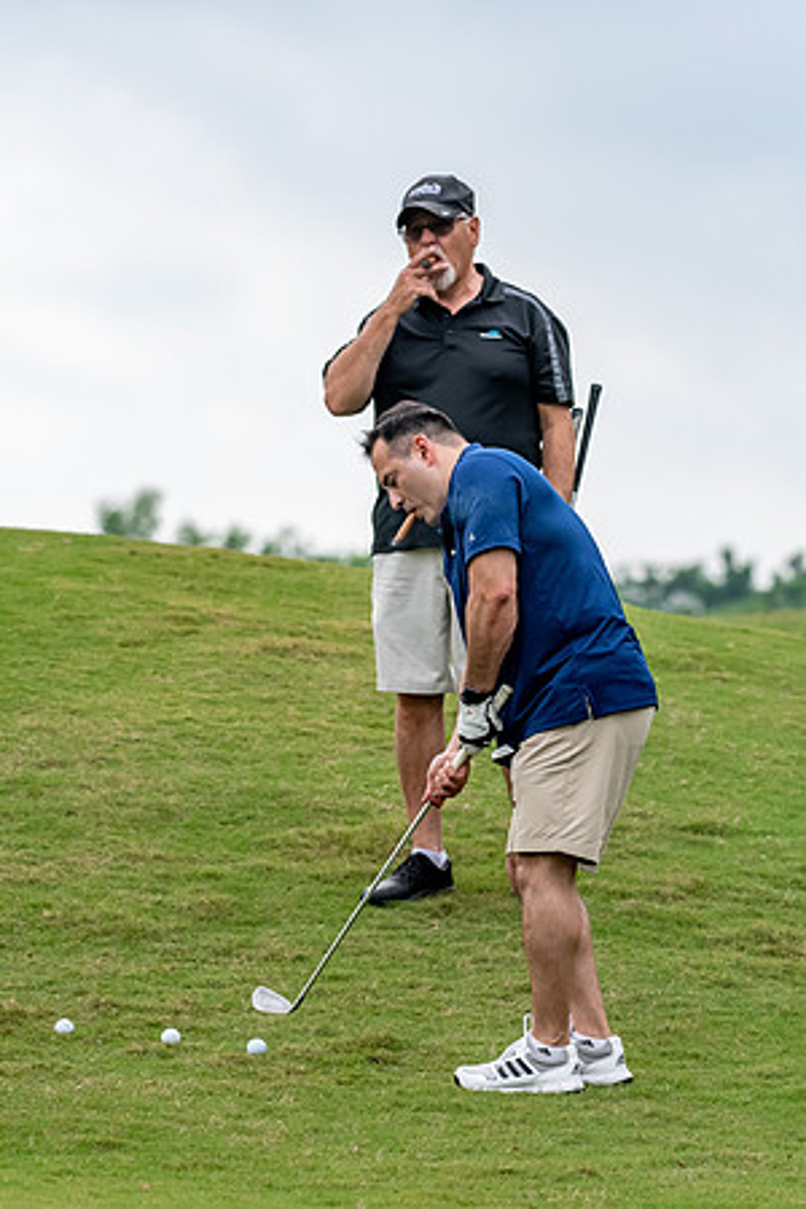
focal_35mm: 315
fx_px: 10578
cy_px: 604
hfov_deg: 4.4
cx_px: 403
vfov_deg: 6.5
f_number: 5.6
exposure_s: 1/2000
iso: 1250
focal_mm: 210
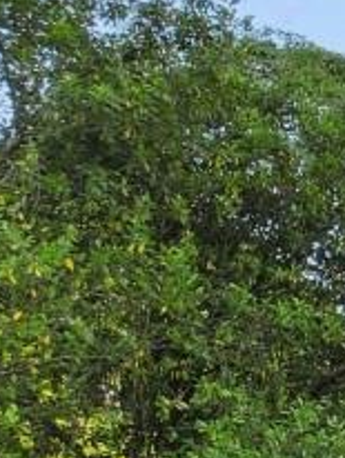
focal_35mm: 166
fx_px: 2201
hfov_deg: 6.2
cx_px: 1663
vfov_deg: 11.7
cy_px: 505
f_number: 2.8
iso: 100
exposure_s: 1/50
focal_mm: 8.38
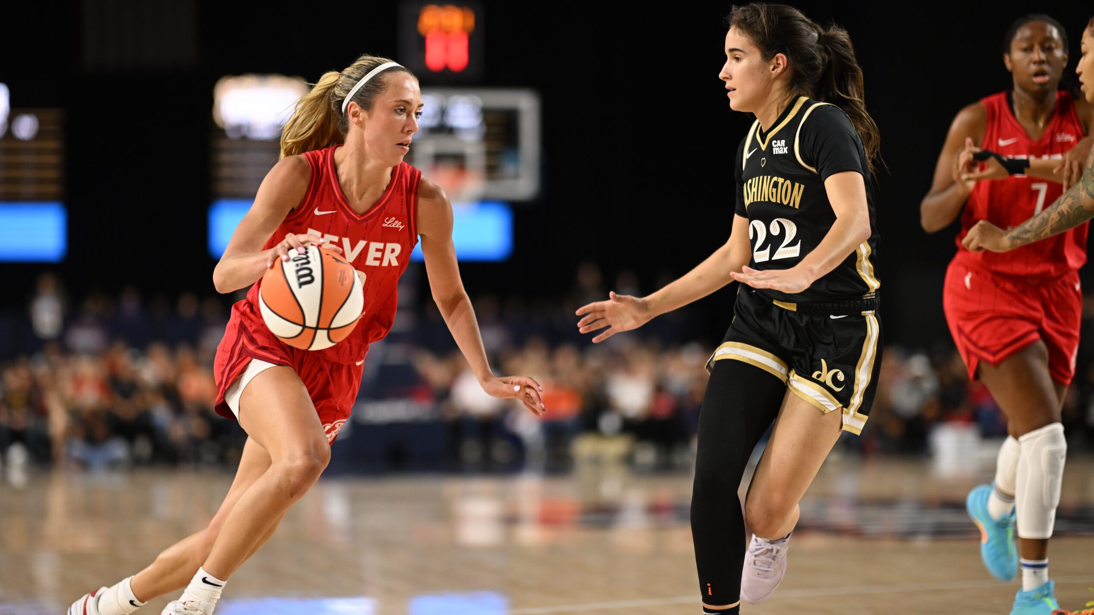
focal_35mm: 90
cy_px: 332
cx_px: 545
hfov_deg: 23.7
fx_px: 2611
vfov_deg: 13.4
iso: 1000
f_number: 1.2
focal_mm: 85
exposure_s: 1/2000
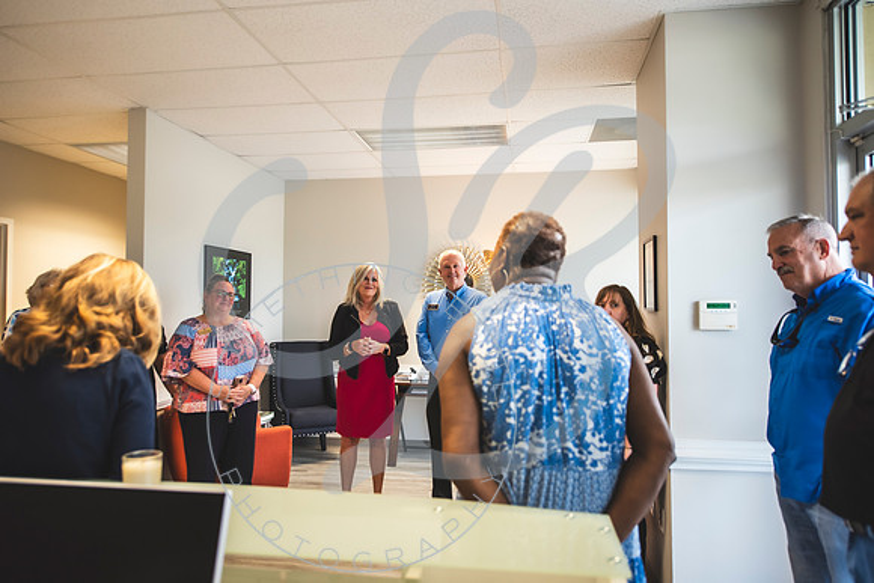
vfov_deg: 52.5
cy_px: 291
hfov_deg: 72.9
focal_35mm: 24
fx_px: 591
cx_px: 441
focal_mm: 24
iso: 800
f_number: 2.8
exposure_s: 1/200
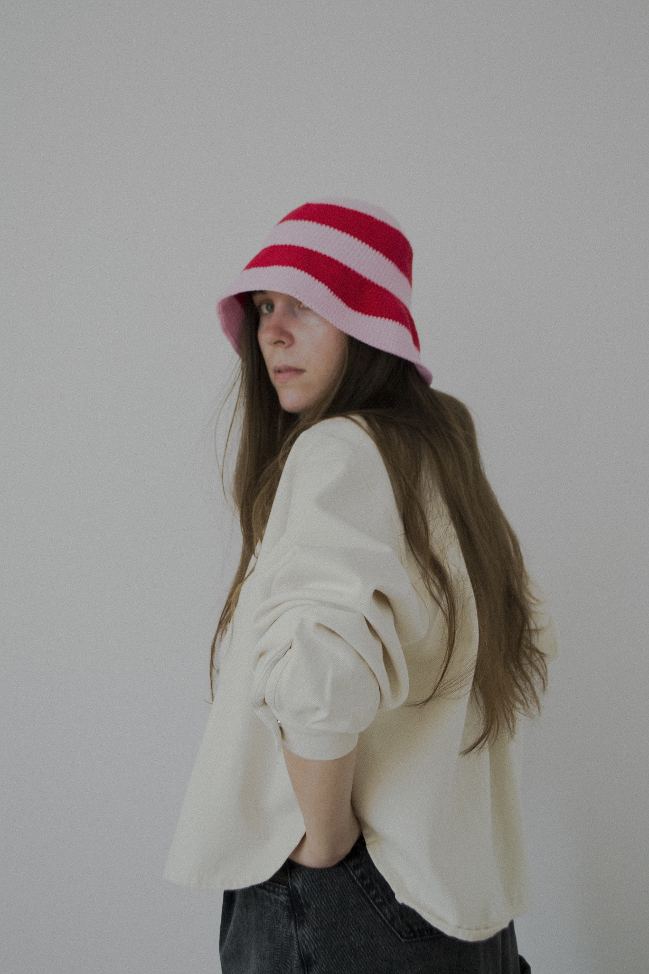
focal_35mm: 45
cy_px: 487
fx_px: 1217
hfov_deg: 29.9
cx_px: 324
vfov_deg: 43.6
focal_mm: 30
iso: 100
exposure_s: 1/80
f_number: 4.5
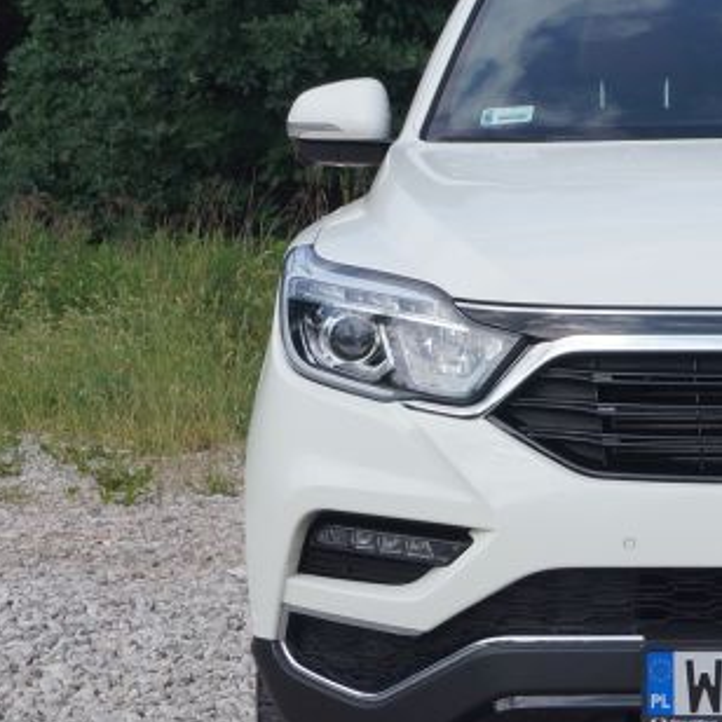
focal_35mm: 127
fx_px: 2997
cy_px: 250
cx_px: 809
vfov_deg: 13.7
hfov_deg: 13.4
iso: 100
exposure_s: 1/250
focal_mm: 30
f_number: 9
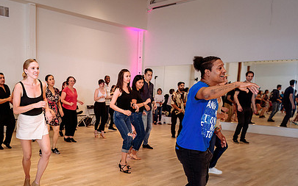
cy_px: 128
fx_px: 284
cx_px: 106
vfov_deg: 35.8
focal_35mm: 35
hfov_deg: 54.5
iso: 1600
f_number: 2.8
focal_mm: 24
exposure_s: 1/200
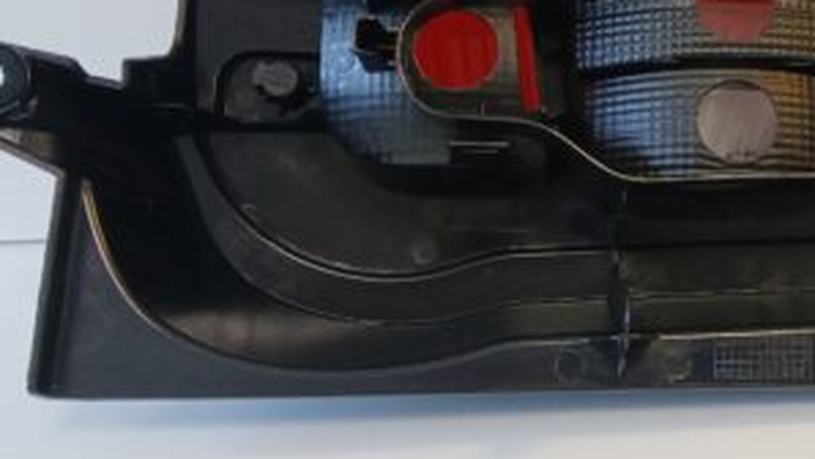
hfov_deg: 34.6
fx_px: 1232
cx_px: 727
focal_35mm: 57
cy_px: 123
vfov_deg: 21.0
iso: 100
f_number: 1.8
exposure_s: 1/50
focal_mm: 3.98
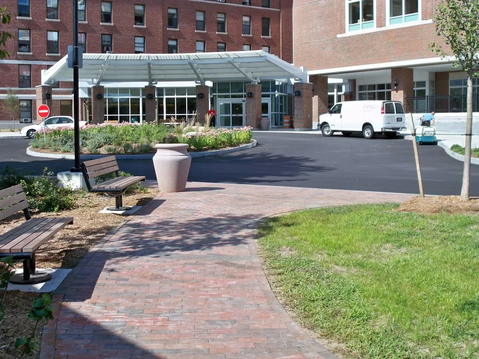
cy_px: 180
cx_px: 240
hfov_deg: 42.9
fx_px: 609
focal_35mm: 44
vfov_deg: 32.9
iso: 64
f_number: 3.5
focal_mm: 7.8
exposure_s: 1/500
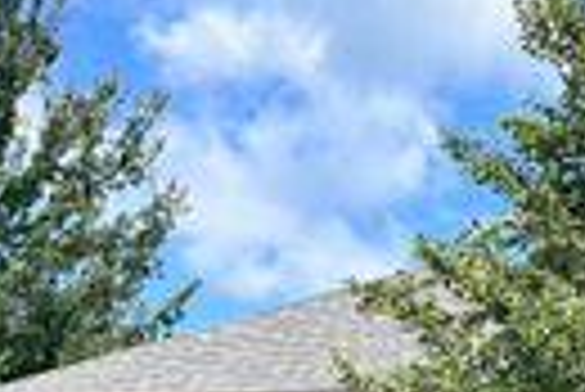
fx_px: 1692
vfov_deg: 13.2
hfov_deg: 17.5
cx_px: 900
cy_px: 250
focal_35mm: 104
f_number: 1.5
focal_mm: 5.7
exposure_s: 1/3571
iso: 50
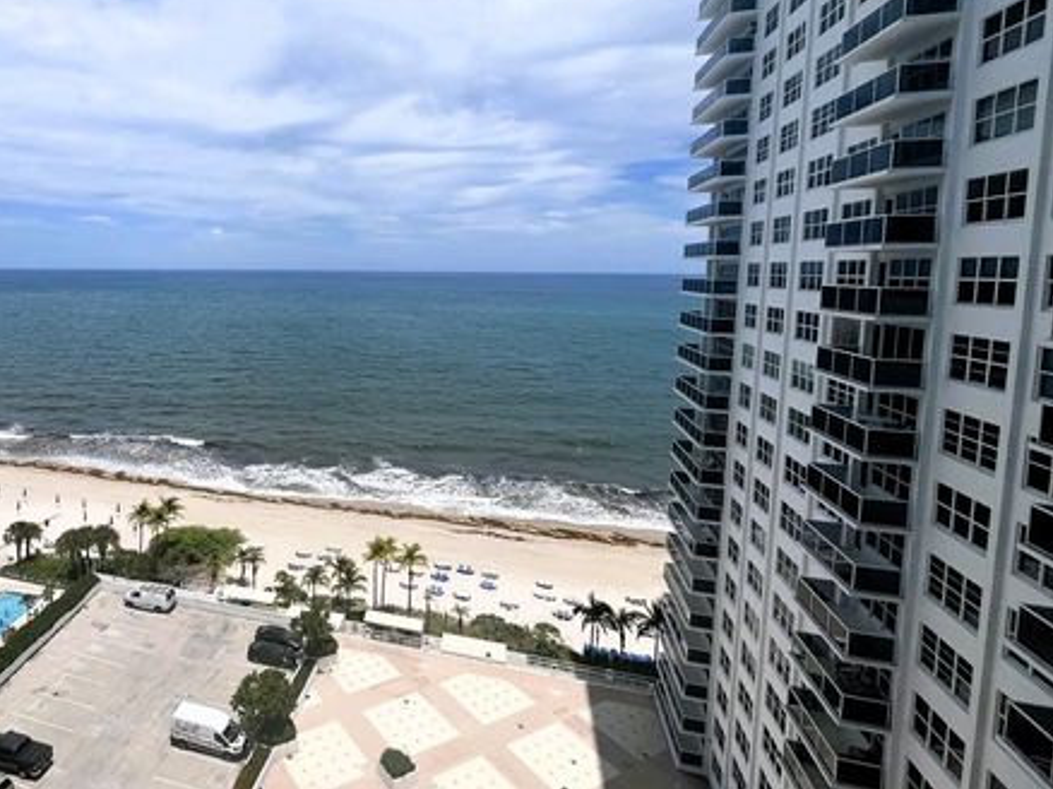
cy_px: 330
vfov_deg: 68.2
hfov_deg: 80.1
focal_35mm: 19
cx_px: 303
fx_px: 578
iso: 32
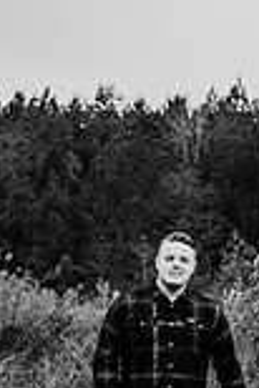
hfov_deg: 18.9
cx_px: 269
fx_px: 754
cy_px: 242
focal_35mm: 70
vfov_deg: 28.7
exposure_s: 1/250
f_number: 2.5
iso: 400
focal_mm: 24
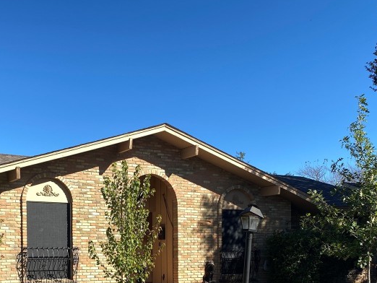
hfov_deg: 37.0
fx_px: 556
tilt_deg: +0.8
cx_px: 116
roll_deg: +0.7
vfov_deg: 27.6
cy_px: 252
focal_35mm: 51
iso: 32
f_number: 1.8
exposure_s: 1/1300
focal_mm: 4.25
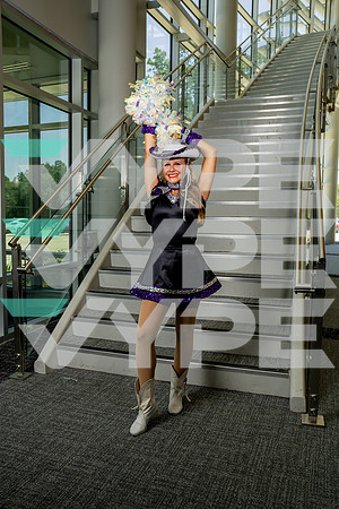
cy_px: 254
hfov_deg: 41.1
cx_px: 170
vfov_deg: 58.7
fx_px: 452
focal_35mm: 32
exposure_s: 1/250
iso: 400
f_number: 5.6
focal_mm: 32
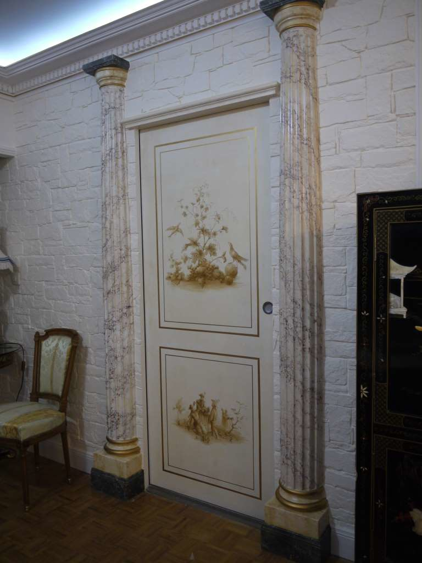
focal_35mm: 28
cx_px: 211
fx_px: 455
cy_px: 282
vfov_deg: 63.4
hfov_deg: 49.7
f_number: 3.5
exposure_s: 1/50
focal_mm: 14
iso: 400
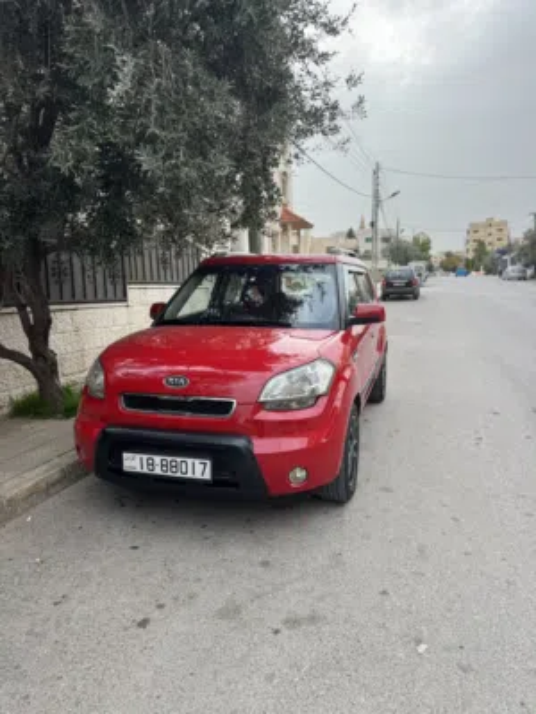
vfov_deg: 71.6
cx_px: 268
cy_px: 357
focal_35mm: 24
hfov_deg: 56.8
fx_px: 495
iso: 64
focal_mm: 6.76
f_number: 1.78
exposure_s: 1/121
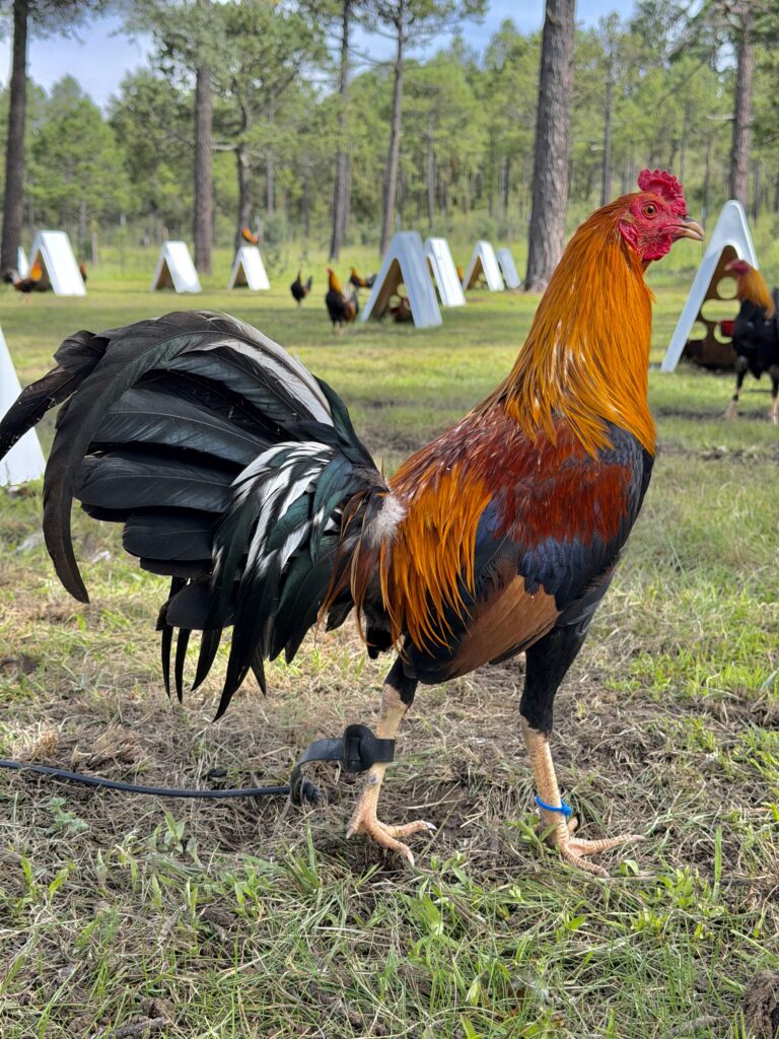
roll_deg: -2.7
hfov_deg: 30.3
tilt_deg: -7.8
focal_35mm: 48
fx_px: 1440
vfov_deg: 39.7
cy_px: 520
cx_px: 390
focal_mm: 6.76
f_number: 1.78
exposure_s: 1/1185
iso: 100
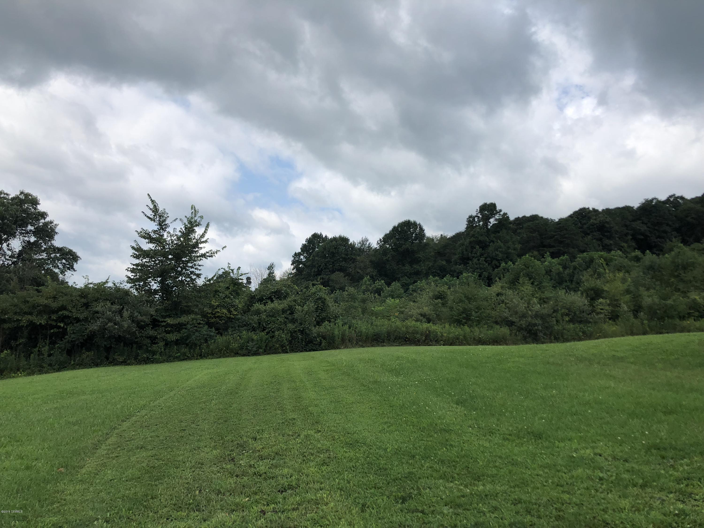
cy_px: 264
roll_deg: -5.5
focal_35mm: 29
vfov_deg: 48.2
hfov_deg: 61.7
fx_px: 590
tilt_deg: +6.0
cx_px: 352
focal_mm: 3.99
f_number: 1.8
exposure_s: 1/2088
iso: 20
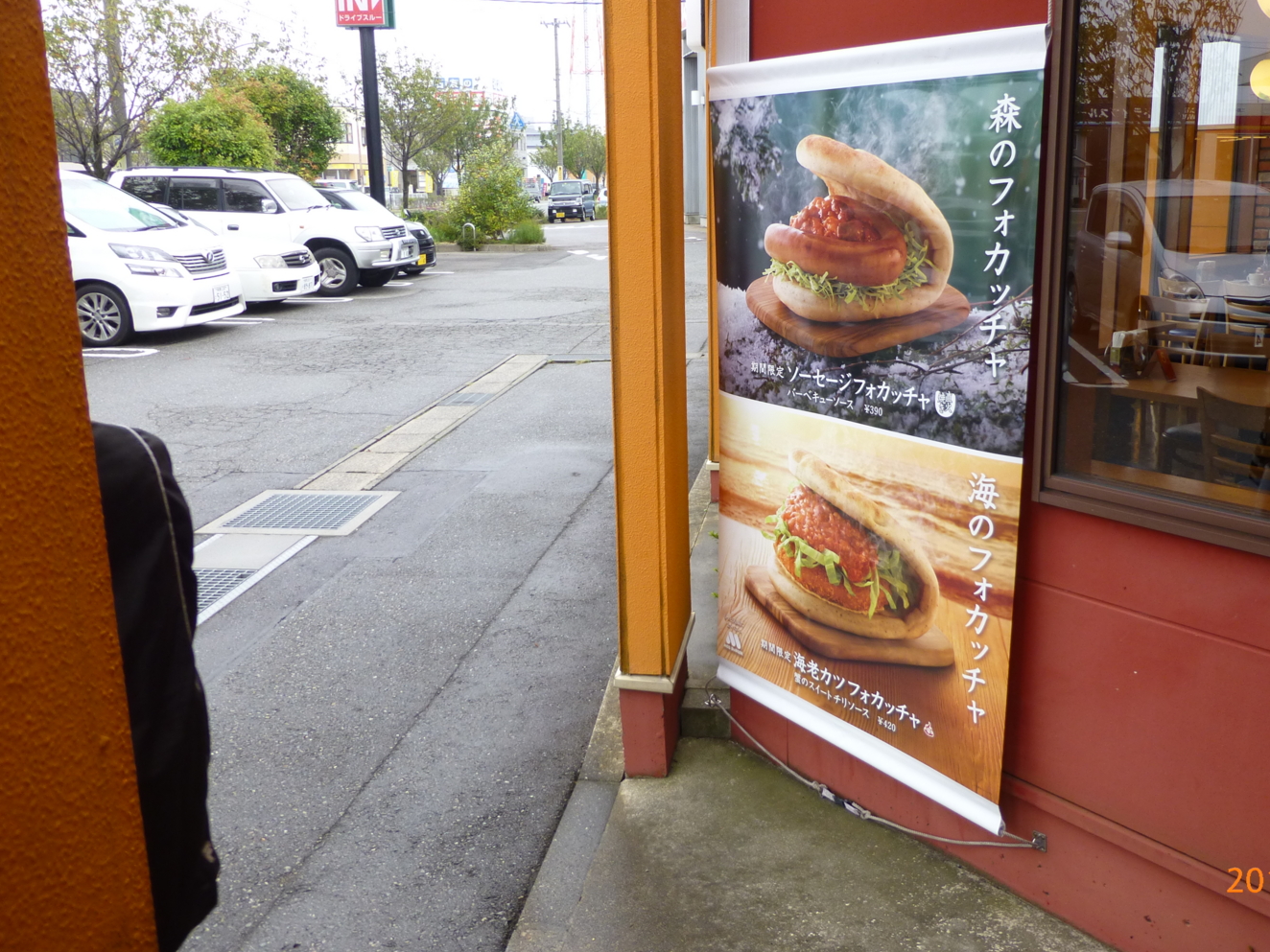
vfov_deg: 48.1
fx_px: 1064
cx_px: 735
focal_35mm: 29
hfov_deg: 61.3
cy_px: 420
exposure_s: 1/100
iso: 100
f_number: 3.3
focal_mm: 4.3
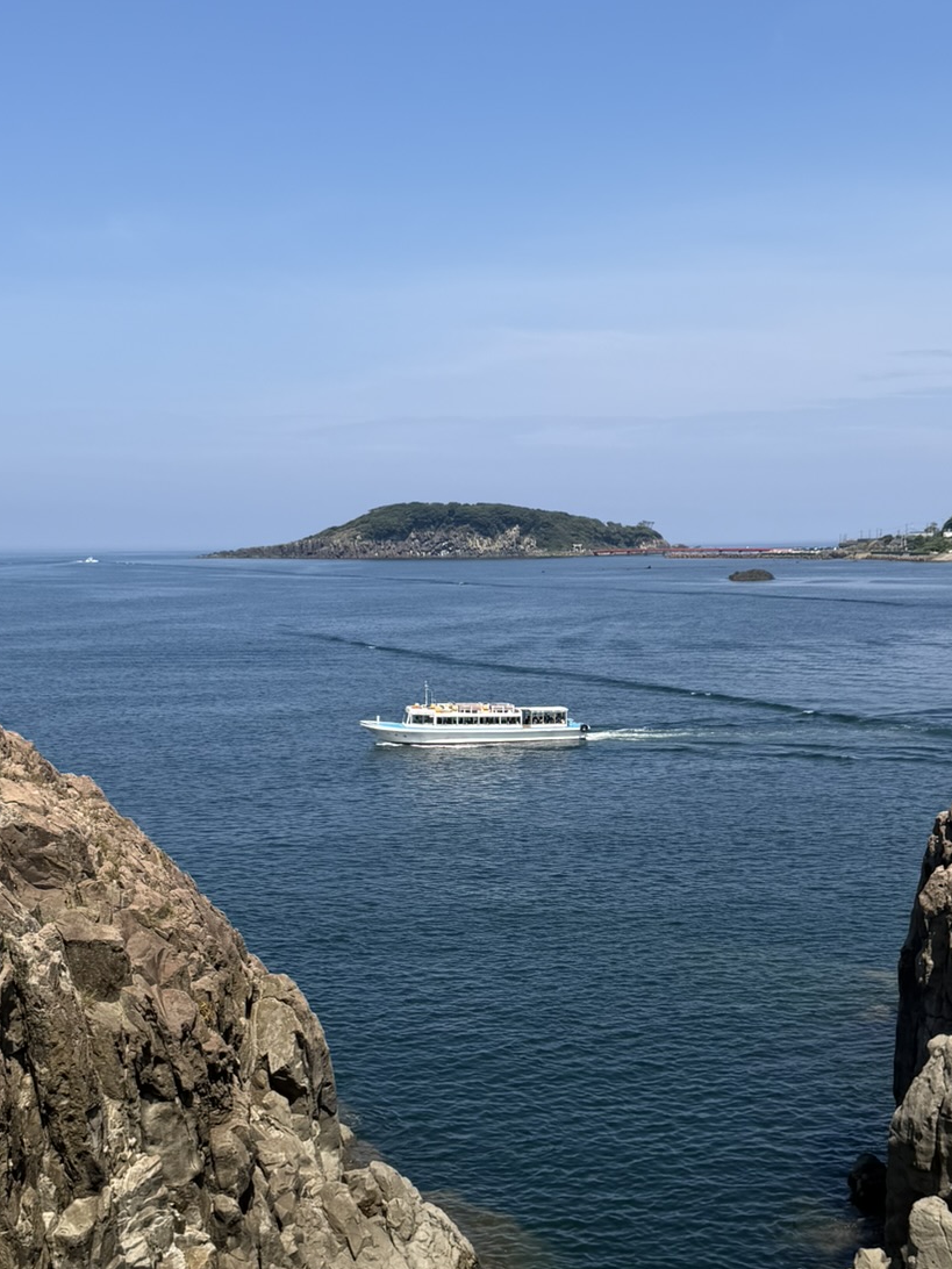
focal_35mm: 45
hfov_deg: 32.2
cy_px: 853
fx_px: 1650
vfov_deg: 41.5
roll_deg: -0.4
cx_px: 523
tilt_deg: -8.4
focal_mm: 6.76
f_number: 1.78
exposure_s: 1/4405
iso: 80
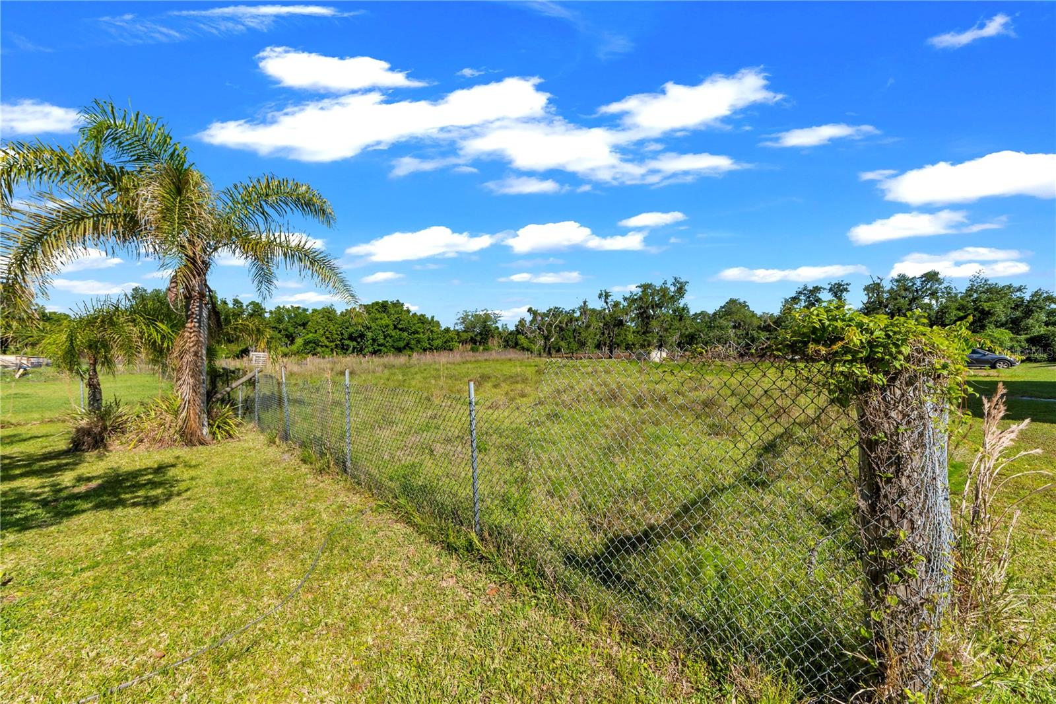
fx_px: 352
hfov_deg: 112.6
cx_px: 528
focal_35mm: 12
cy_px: 352
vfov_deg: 90.0
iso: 100
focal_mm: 8
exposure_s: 1/200
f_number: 10
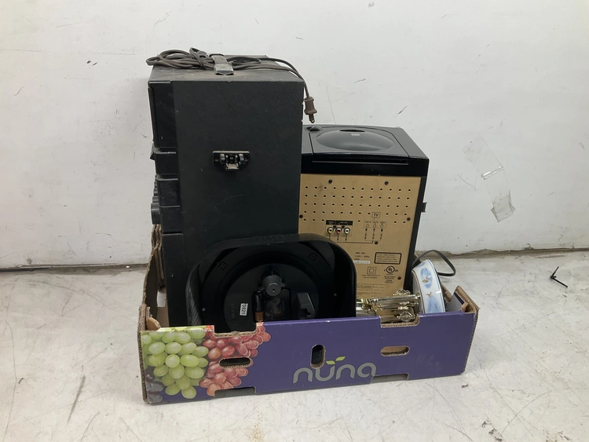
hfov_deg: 61.6
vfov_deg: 48.3
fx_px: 494
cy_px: 221
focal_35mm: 29
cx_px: 294
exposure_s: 1/120
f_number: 1.8
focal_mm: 3
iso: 50
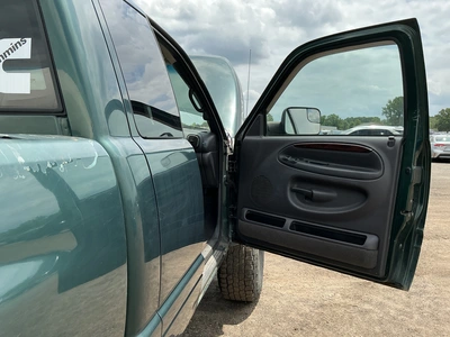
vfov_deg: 49.7
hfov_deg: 63.4
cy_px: 168
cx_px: 225
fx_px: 364
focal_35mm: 28
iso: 25
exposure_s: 1/1195
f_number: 1.8
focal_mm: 3
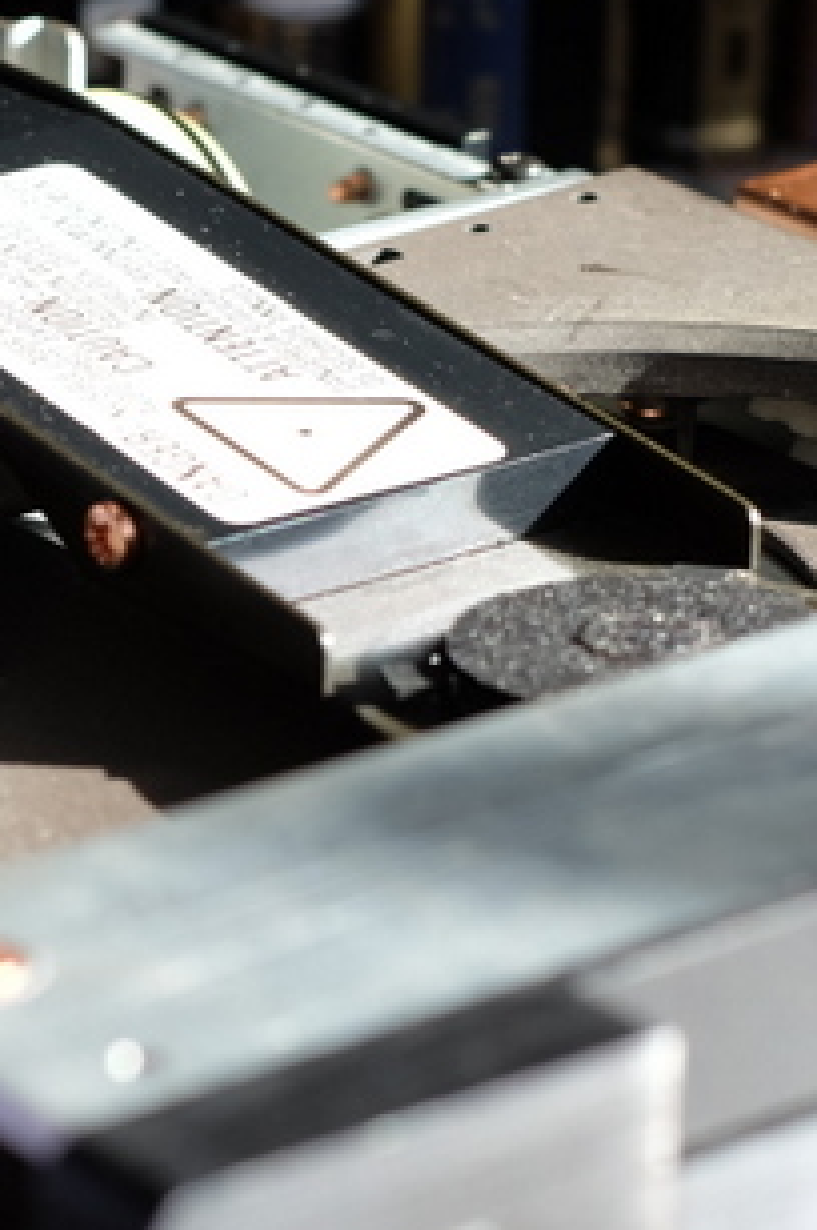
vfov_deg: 11.6
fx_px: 6039
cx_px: -64
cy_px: 859
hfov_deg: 7.7
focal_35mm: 177
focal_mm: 35
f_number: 4
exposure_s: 1/125
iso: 200
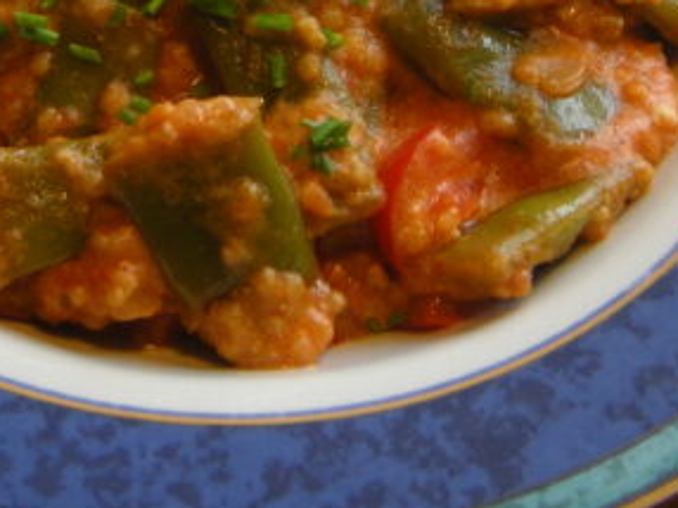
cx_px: 294
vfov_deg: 15.4
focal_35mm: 94
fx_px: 1840
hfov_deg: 20.9
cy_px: -26
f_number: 2.7
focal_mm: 7.5
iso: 80
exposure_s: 1/60.8
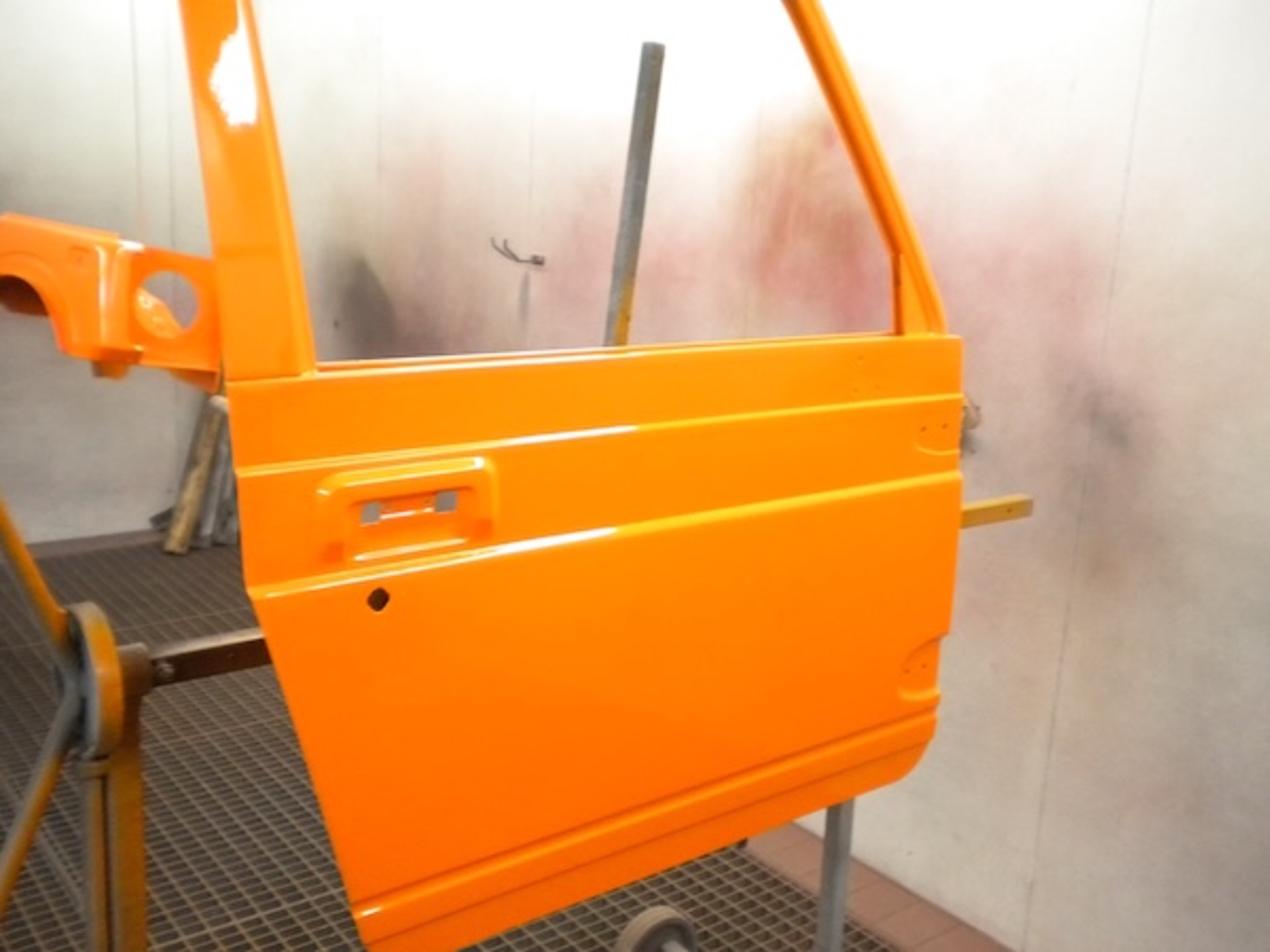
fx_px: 1284
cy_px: 476
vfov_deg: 40.7
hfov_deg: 52.6
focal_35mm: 35
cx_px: 635
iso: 400
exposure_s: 1/118
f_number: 3.1
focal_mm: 6.3
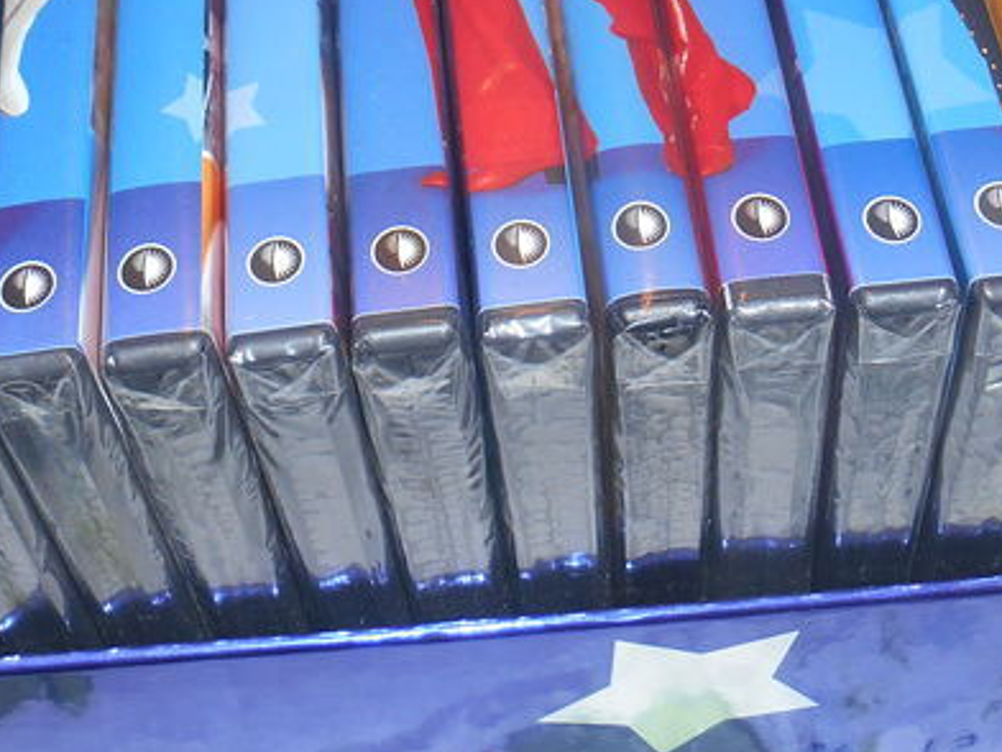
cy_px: -179
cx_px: 473
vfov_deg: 17.7
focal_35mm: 79
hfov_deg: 24.7
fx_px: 2287
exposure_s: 1/25
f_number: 3.6
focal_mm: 5.5
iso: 80
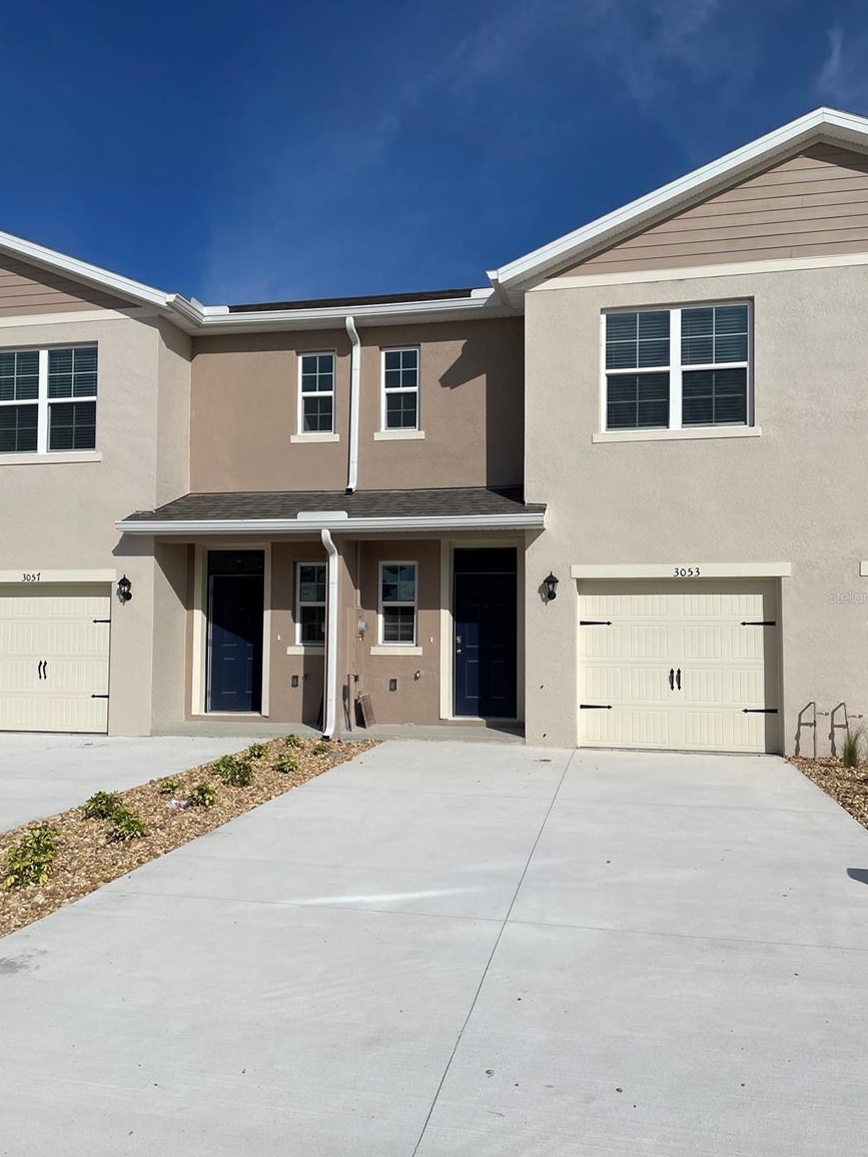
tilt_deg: +2.5
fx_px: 903
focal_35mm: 27
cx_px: 449
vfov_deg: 65.3
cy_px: 597
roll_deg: +0.0
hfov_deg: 51.3
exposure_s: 1/11905
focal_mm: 4.2
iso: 32
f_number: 1.6
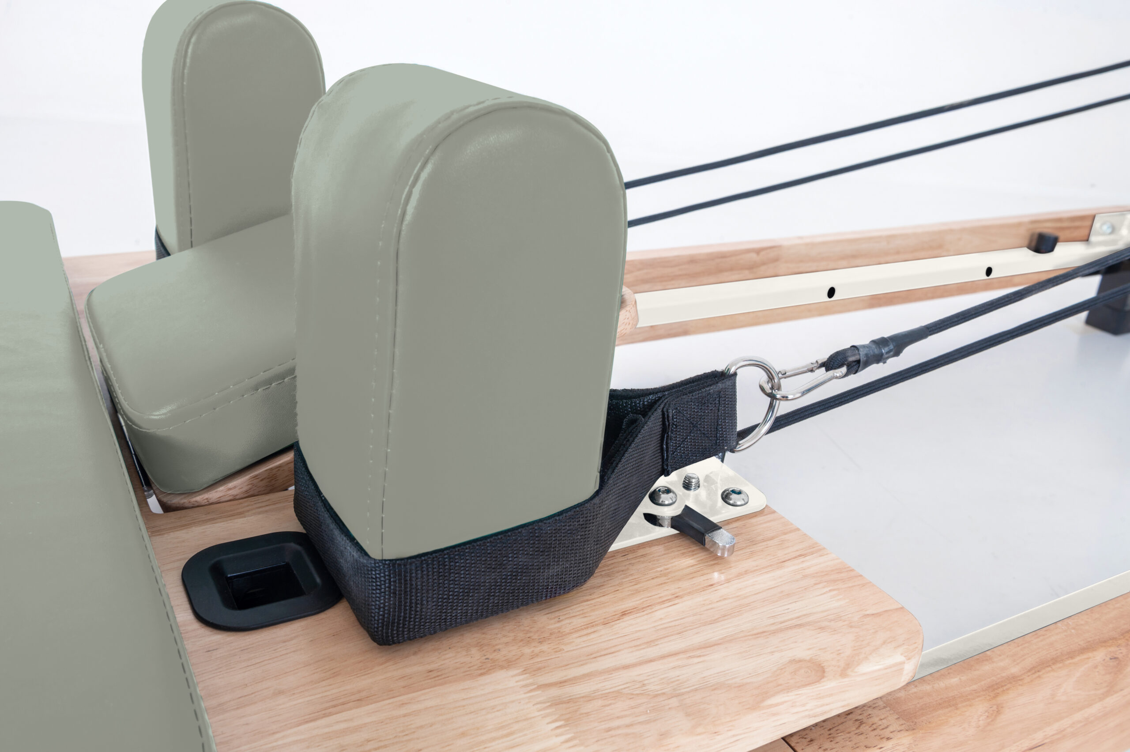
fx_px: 1004
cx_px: 565
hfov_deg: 58.8
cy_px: 376
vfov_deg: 41.1
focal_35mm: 32
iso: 100
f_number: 14
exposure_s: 1/100
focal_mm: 32
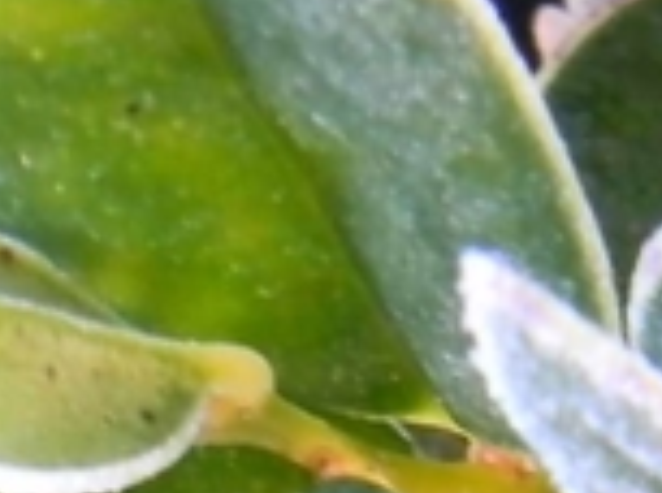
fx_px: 5380
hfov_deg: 7.0
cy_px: 912
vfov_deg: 5.2
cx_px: 78
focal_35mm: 282
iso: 307
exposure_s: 1/30
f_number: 4.1
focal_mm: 10.1
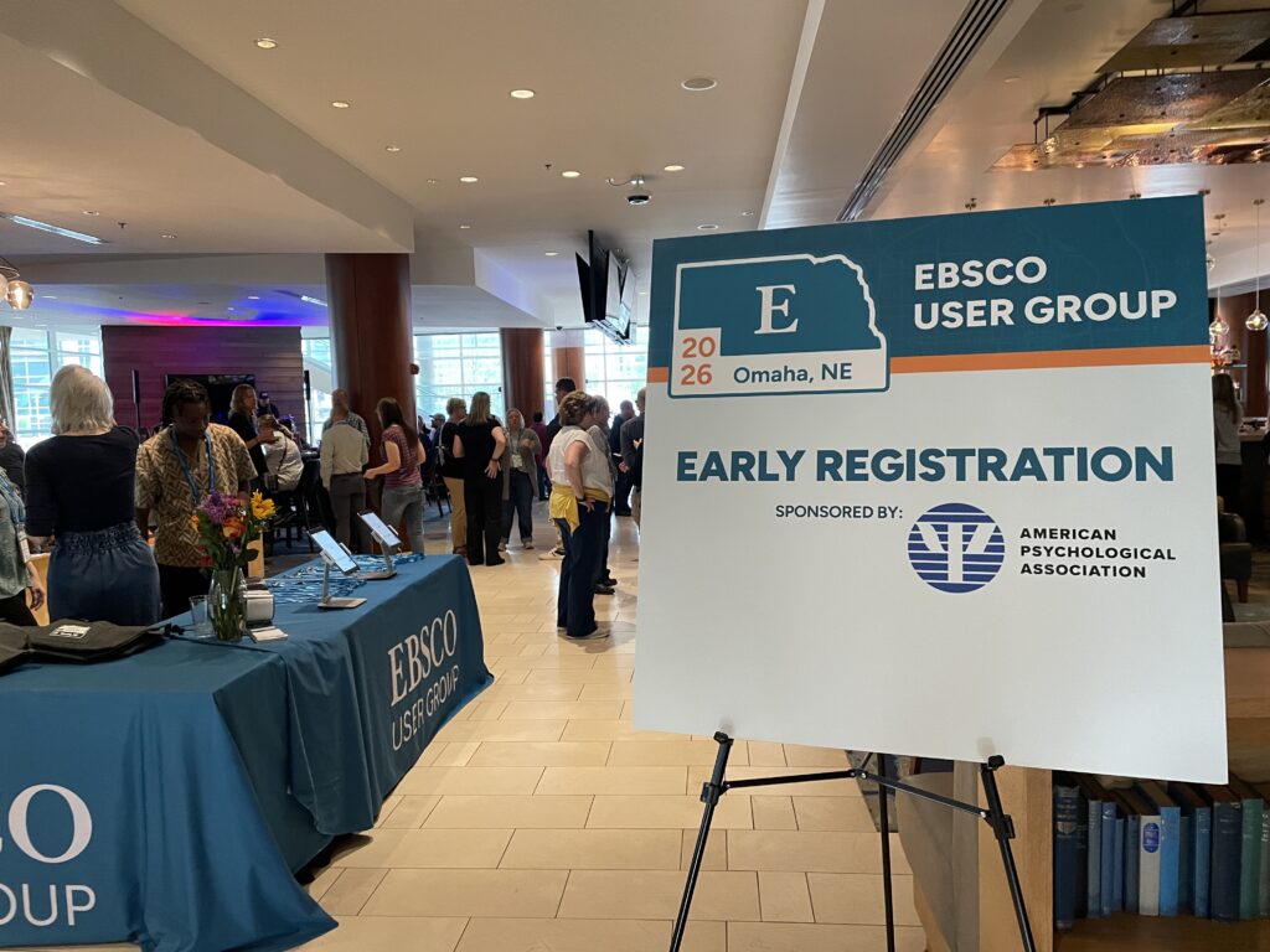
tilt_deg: -4.3
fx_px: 954
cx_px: 635
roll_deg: +1.9
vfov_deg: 53.1
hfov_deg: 67.3
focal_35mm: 26
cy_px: 476
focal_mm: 4.2
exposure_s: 1/60
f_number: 1.6
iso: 400
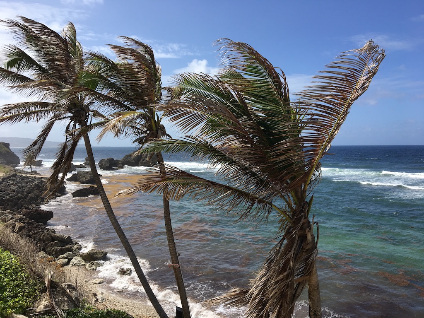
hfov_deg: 61.7
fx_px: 355
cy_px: 159
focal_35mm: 29
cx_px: 212
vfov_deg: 48.2
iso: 25
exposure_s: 1/1972
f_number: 2.2
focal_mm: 4.15
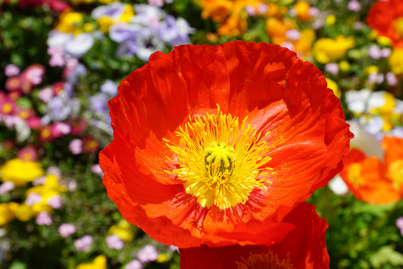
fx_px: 582
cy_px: 140
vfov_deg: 26.0
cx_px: 211
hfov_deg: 38.2
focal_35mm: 52
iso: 100
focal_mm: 35
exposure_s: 1/160
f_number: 10
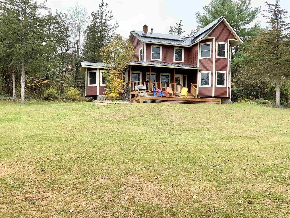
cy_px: 109
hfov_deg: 61.7
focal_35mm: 29
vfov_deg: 48.2
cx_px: 145
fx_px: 243
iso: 16
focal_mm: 3
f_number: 1.8
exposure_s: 1/253
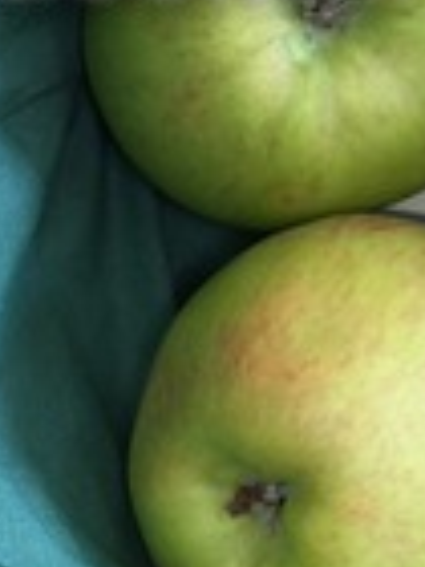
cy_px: -239
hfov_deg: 13.8
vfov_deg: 17.1
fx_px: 1735
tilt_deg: -66.4
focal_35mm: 106
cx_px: 397
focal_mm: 4.15
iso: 40
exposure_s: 1/15
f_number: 2.2
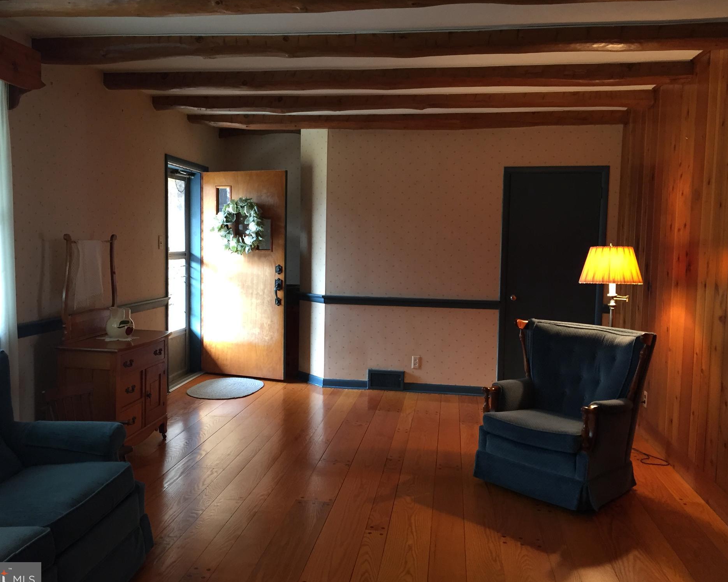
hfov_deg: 57.1
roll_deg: -0.6
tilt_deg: -4.5
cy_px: 295
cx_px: 343
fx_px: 668
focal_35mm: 31
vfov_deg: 47.1
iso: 125
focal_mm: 4.15
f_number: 2.2
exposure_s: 1/30
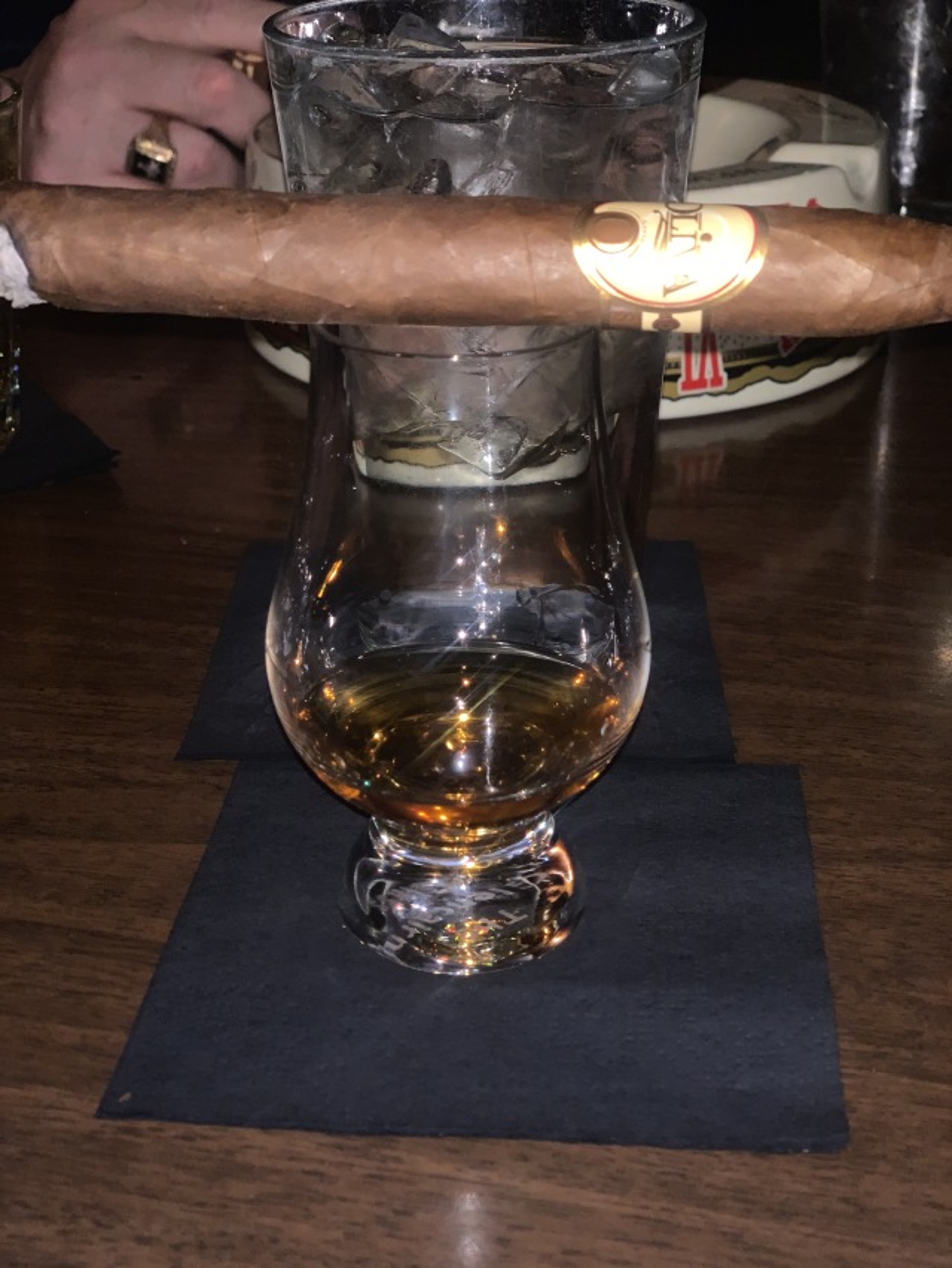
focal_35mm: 52
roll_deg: +0.3
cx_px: 476
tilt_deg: -25.0
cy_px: 634
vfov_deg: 36.8
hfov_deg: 28.0
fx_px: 1906
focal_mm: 6
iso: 100
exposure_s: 1/33
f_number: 2.4
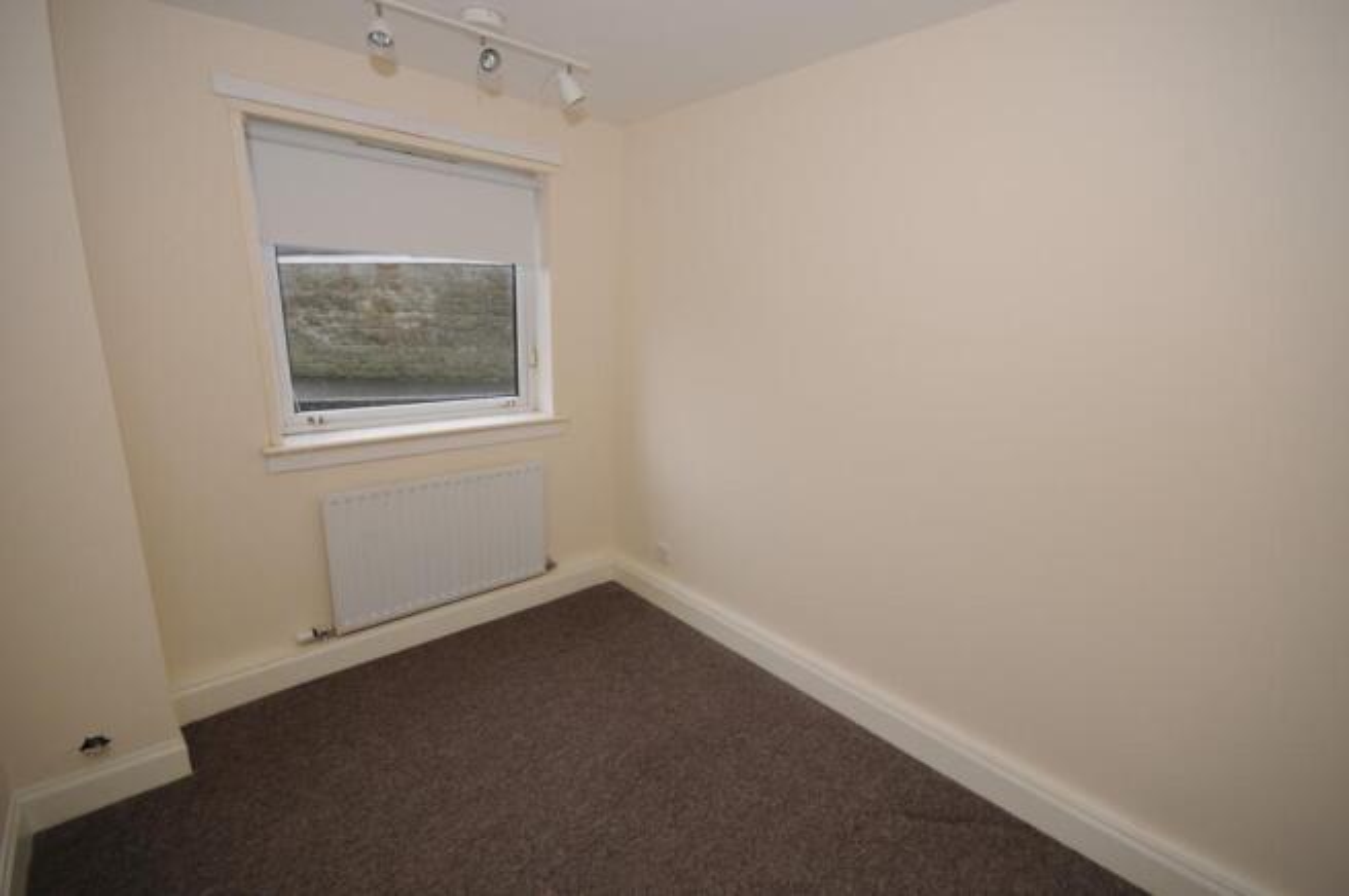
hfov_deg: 100.4
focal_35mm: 15
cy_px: 448
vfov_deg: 77.2
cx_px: 674
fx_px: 562
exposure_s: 1/13
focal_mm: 10
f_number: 7.1
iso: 400
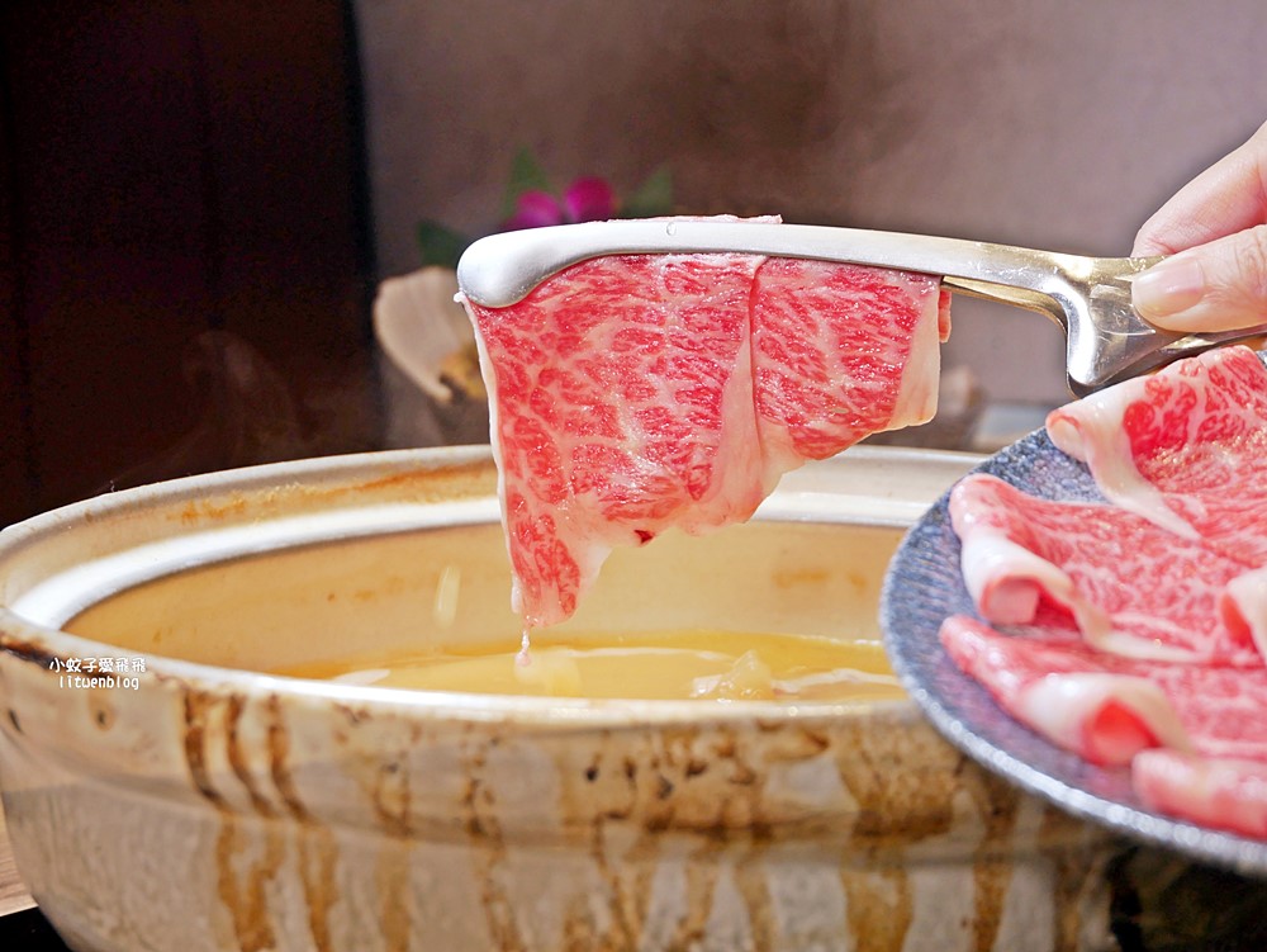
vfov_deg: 20.5
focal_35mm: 72
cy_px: 476
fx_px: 2637
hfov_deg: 27.0
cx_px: 634
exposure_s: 1/80
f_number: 5.6
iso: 250
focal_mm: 36
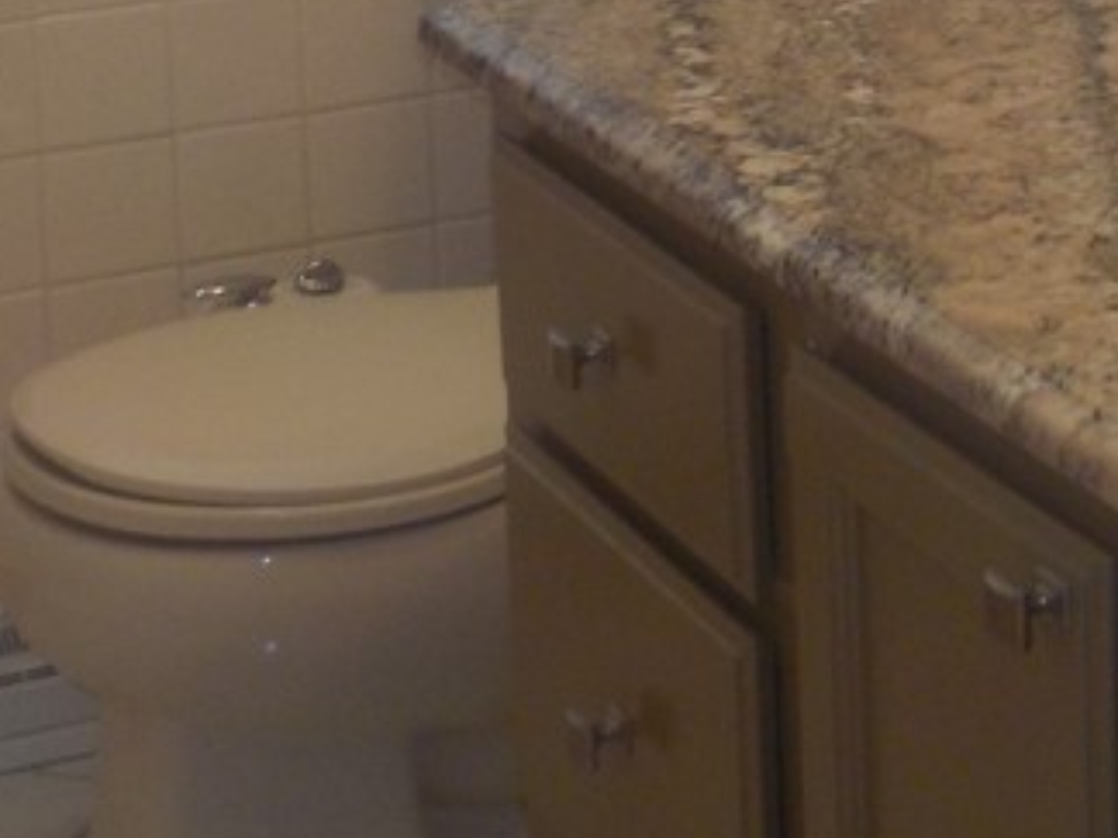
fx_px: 3876
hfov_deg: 16.4
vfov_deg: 11.7
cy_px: -466
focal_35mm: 120
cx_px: 804
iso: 125
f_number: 3.7
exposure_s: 1/50
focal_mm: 5.2
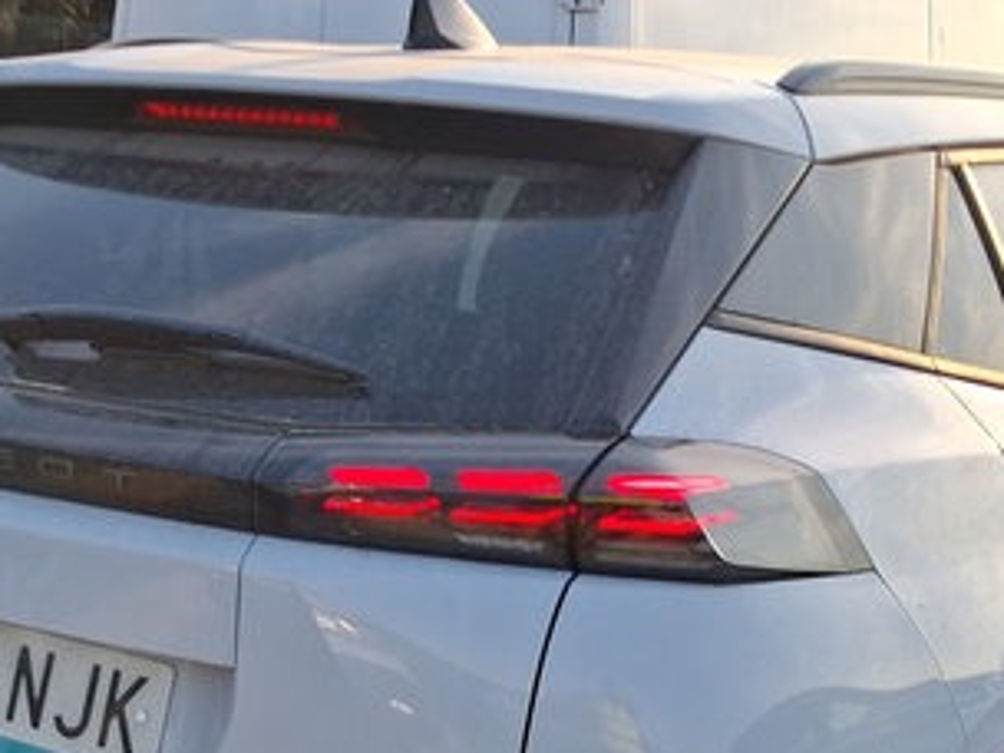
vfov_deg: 20.4
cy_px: 621
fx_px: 2059
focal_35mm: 71
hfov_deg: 27.3
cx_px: 396
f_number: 1.8
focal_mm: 4
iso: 20
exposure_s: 1/254
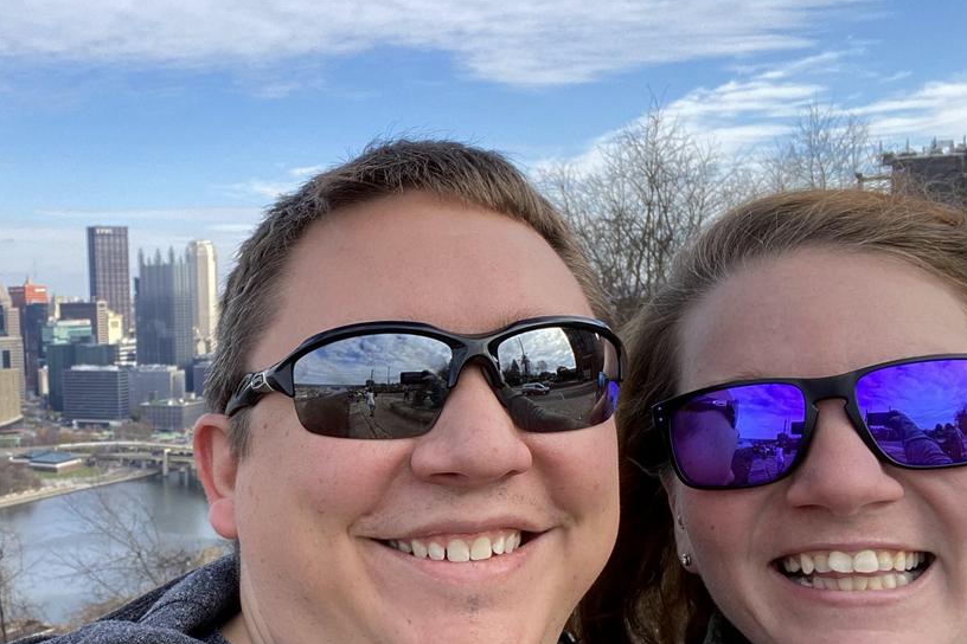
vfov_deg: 30.1
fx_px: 1182
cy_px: 469
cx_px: 220
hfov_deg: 42.8
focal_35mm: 44
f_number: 2.2
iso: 25
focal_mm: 2.71
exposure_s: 1/280
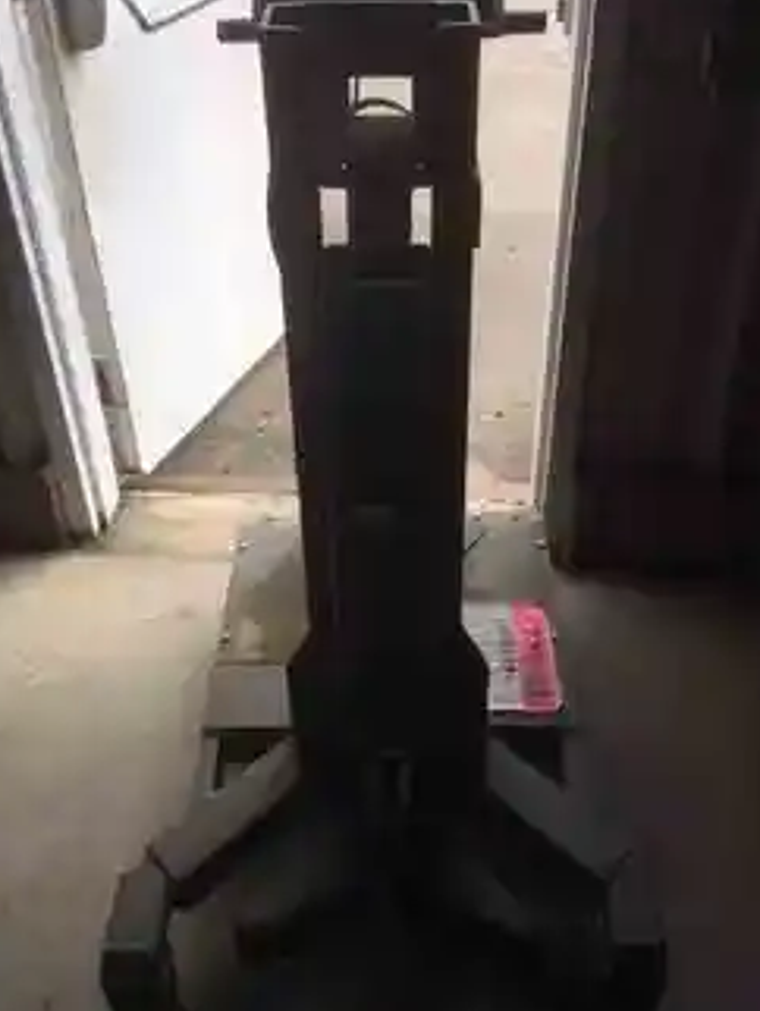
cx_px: 386
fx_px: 1052
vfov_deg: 51.1
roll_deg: +1.6
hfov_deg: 39.7
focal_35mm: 36
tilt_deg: -35.4
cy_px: 424
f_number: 2.2
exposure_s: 1/377
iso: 25
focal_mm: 4.15
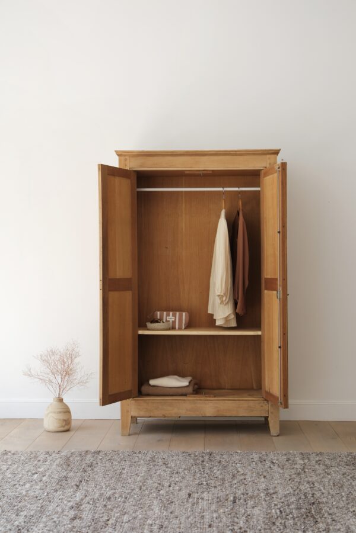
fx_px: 786
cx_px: 178
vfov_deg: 37.5
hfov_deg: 25.5
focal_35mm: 53
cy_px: 266
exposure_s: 1/52
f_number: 2.8
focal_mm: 35
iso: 160
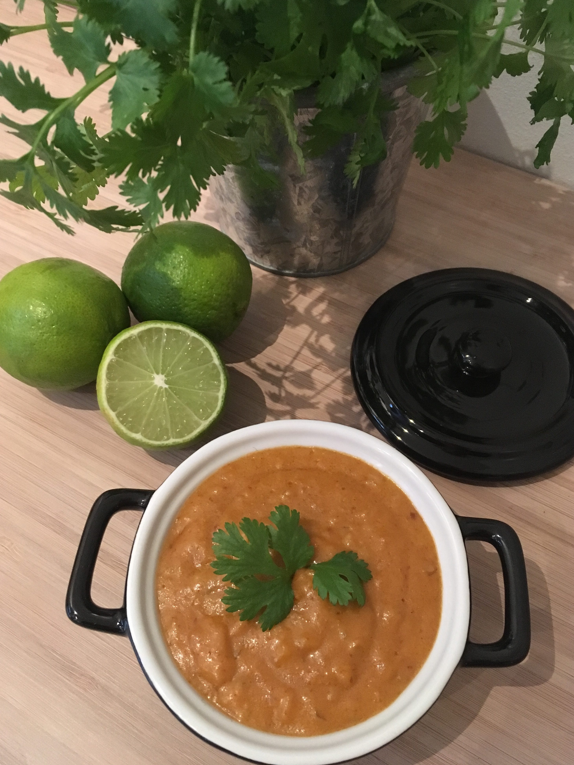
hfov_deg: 46.8
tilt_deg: -58.6
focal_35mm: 30
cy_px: 374
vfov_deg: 60.0
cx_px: 291
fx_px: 663
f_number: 2.2
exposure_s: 1/17
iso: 320
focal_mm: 4.15
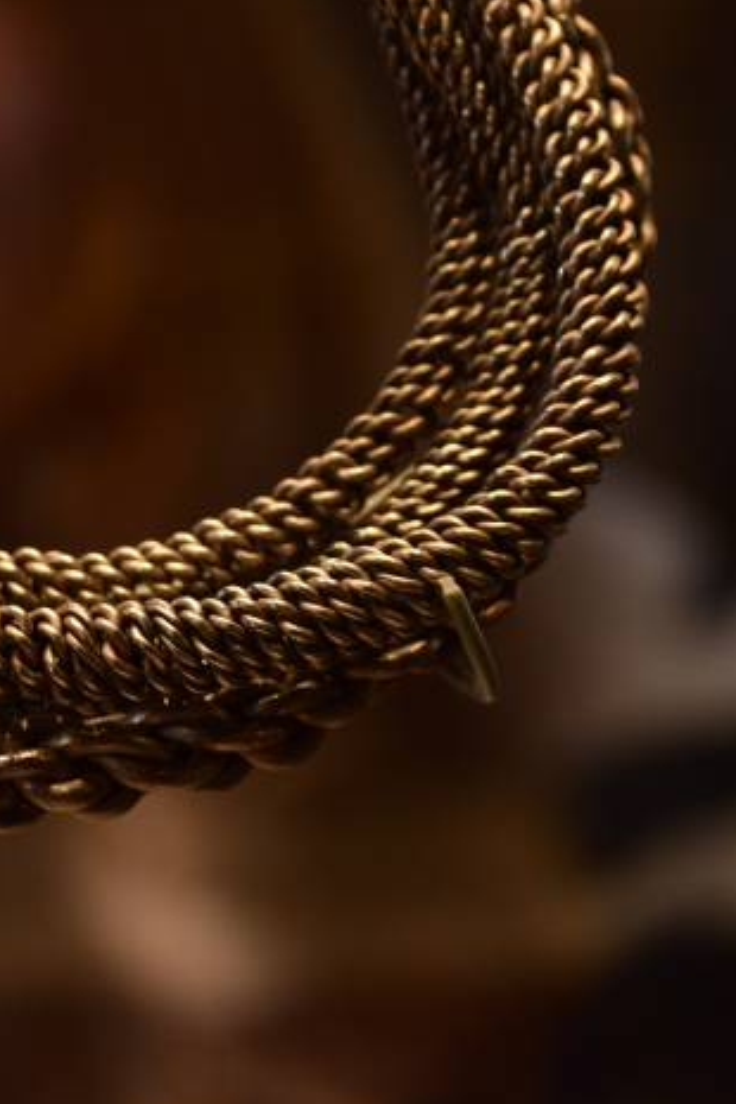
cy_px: 182
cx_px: -254
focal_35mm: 271
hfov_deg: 5.0
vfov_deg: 7.6
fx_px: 8310
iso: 640
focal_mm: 105
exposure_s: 1/60
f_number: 5
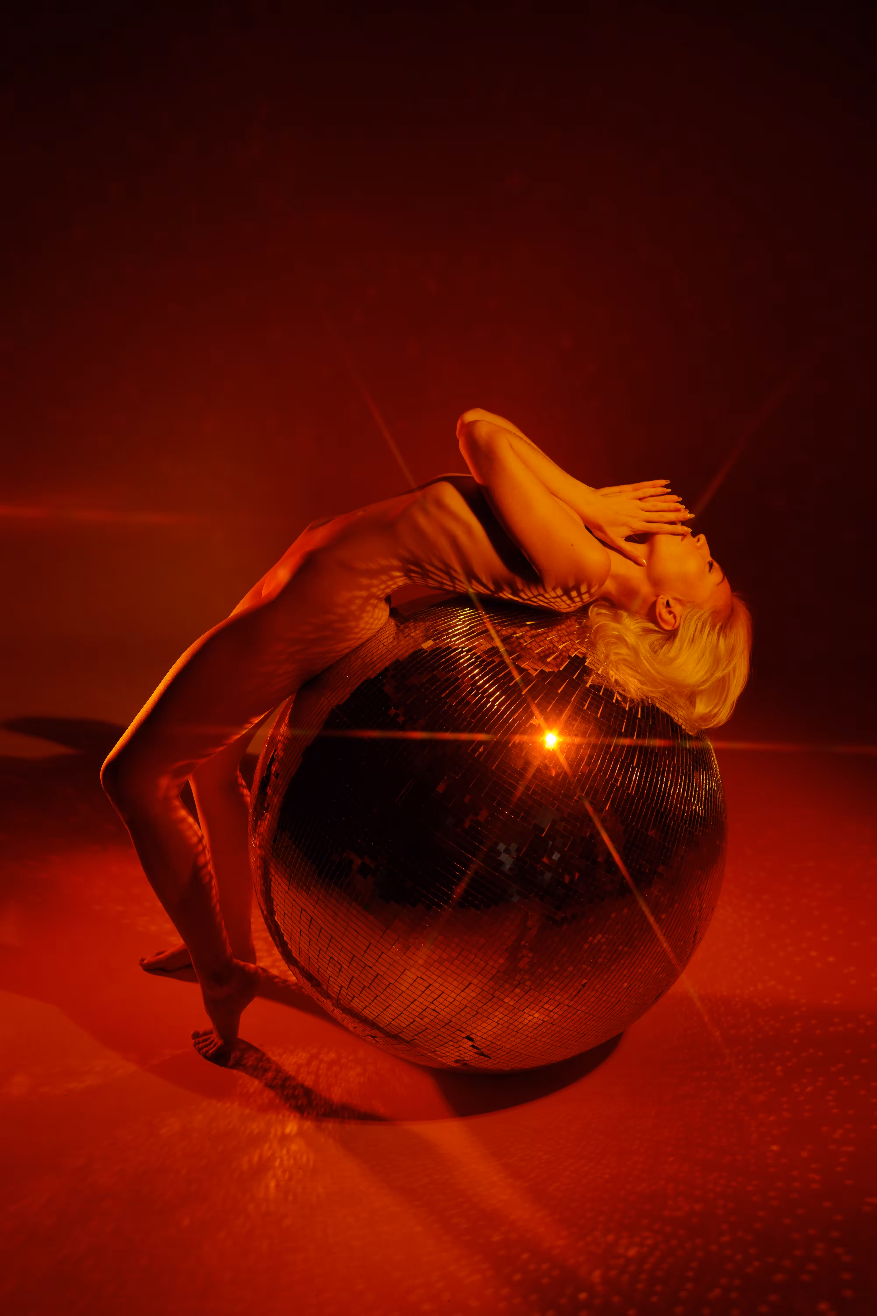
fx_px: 1279
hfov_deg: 37.9
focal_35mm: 35
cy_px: 658
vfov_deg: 54.4
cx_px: 438
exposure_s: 1/200
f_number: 2.8
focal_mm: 35
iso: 250
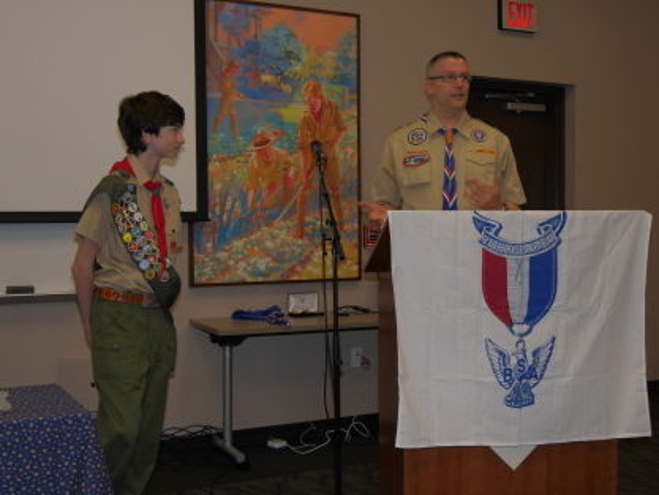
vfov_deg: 30.3
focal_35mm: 48
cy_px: 248
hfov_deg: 39.6
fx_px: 914
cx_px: 330
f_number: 4.1
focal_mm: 24
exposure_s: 1/60
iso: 200
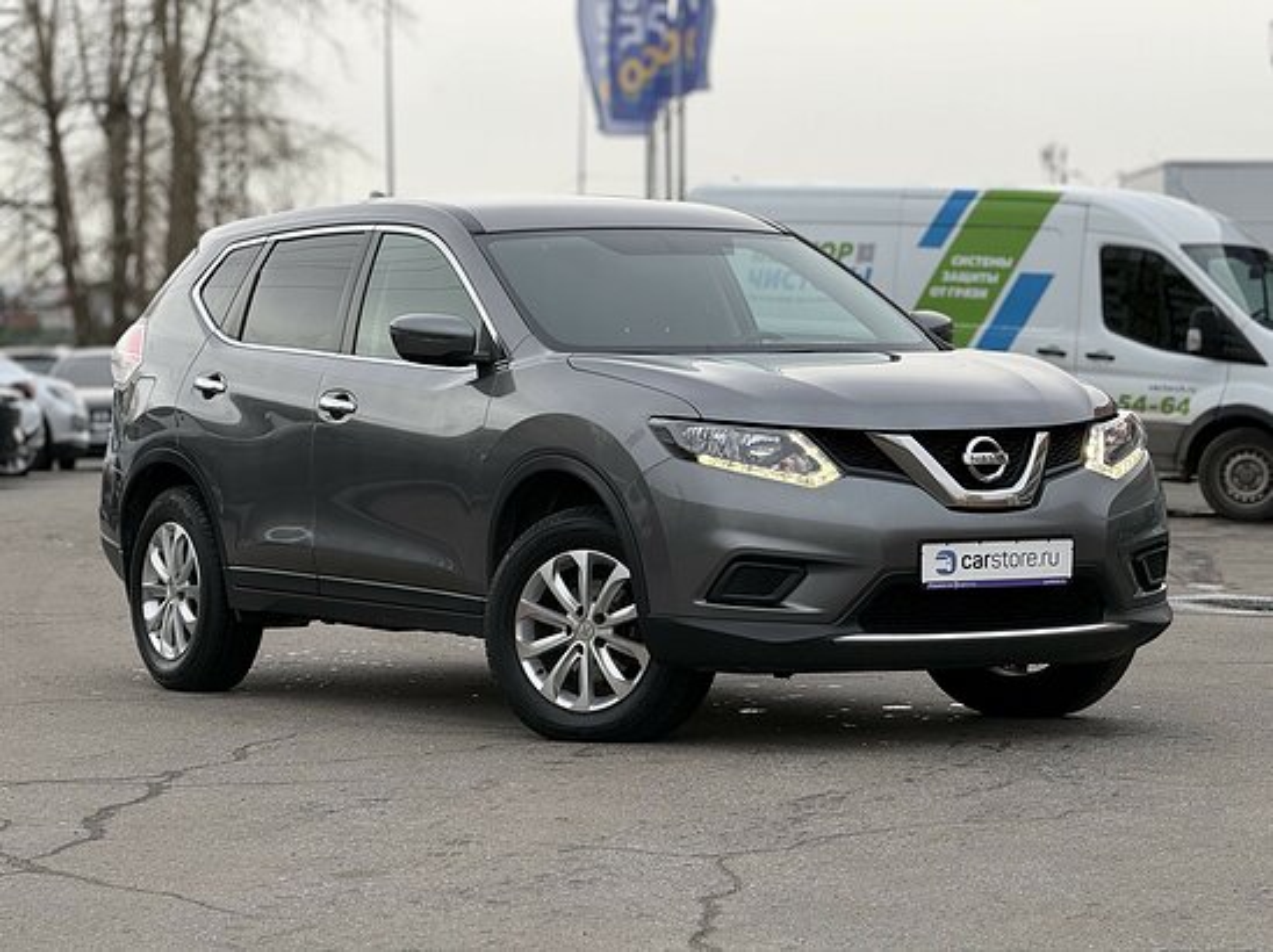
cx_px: 636
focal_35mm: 120
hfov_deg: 16.4
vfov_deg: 12.3
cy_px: 476
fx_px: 4409
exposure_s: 1/113
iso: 50
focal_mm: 15.66
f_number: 2.8
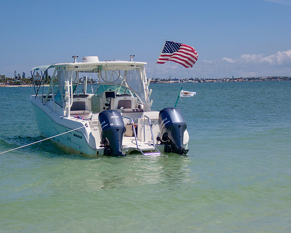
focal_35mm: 81
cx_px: 137
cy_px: 116
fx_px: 698
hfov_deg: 23.5
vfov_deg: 19.0
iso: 200
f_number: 16
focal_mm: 13.65
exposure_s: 1/250
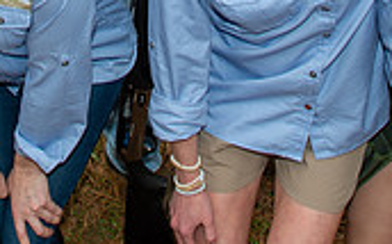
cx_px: 72
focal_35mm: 93
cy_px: -285
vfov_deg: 12.0
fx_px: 992
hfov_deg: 22.0
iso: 125
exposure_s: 1/160
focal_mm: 19
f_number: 5.6
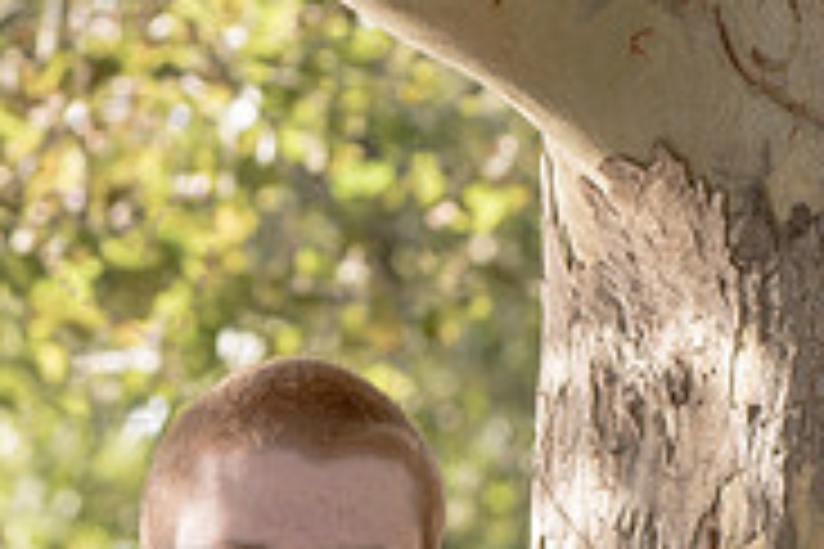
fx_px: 5790
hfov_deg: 8.1
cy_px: 821
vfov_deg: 5.4
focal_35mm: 253
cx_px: 149
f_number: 5
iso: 400
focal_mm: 80
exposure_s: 1/640
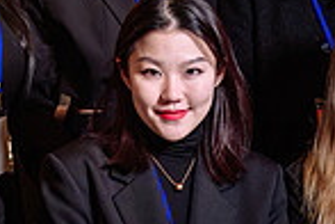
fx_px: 1452
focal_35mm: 156
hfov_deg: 13.2
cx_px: 157
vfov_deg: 8.8
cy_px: 120
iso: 1000
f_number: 4
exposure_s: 1/125
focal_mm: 39
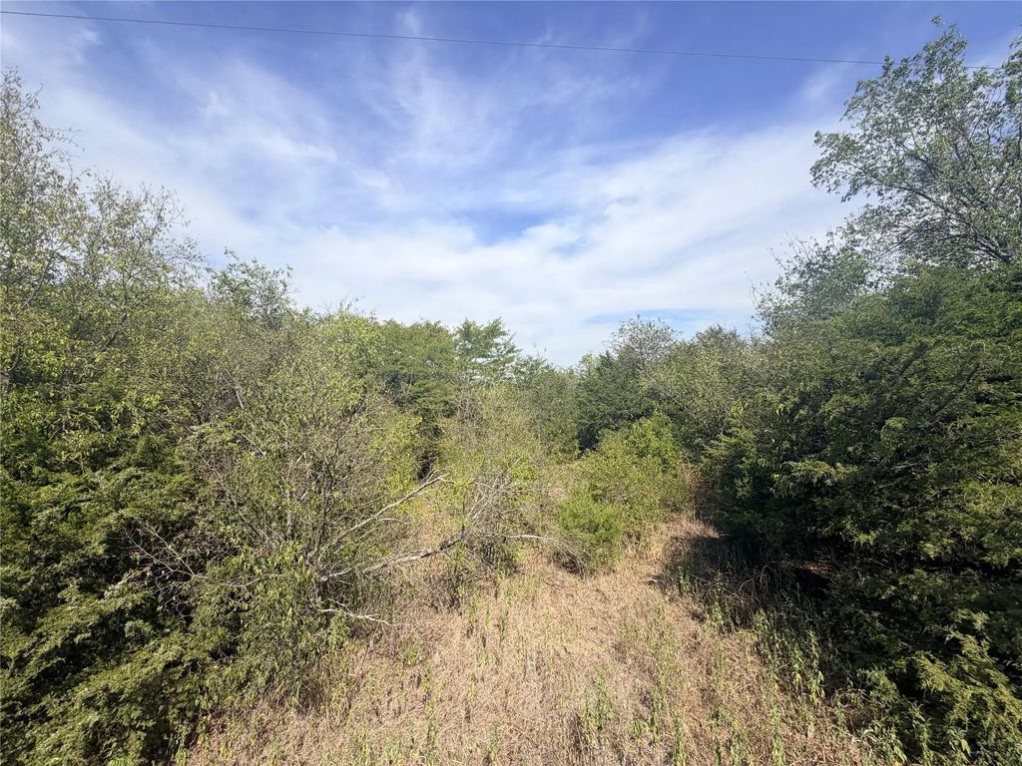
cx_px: 511
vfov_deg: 85.7
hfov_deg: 102.1
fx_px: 413
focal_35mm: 14
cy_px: 383
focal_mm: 2.22
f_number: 2.2
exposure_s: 1/1068
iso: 20
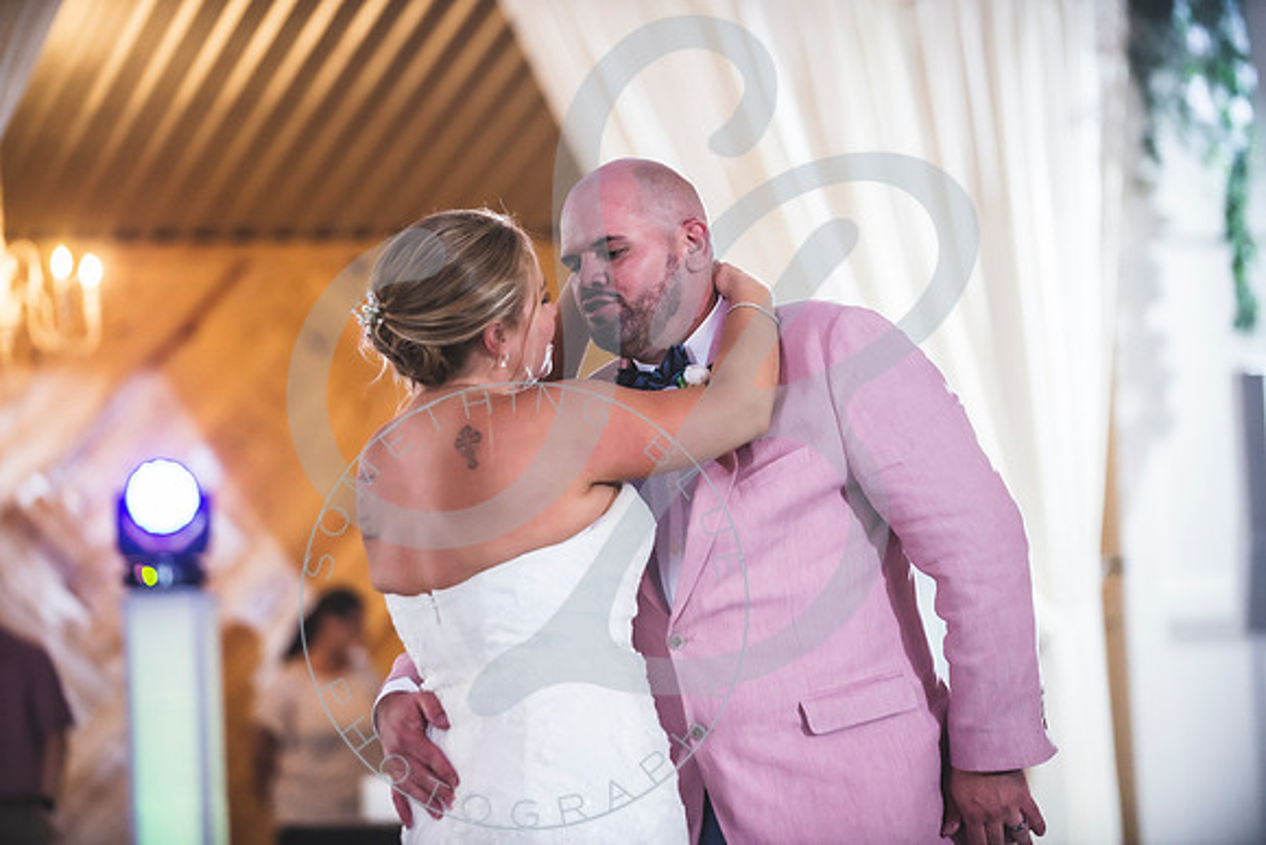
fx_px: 4829
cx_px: 633
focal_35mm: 137
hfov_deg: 14.9
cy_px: 422
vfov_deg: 10.0
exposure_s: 1/200
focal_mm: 135
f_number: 2.8
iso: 1600
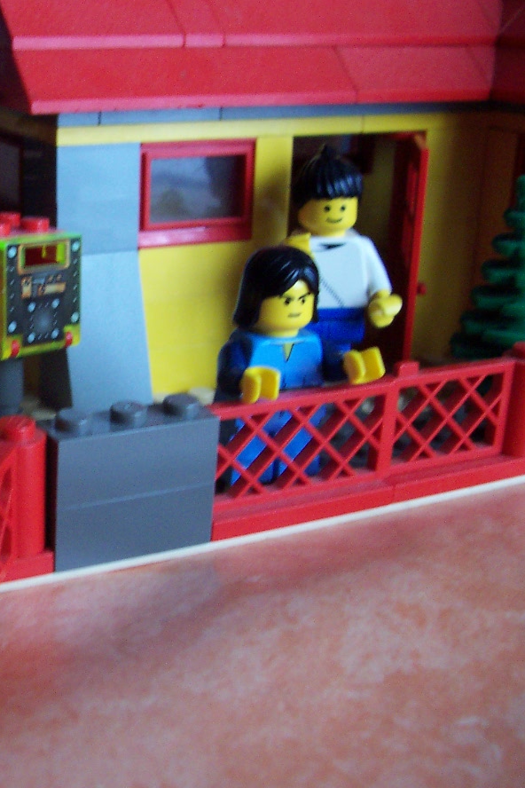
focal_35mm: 52
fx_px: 1137
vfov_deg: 38.2
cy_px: 392
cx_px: 14
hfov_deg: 24.9
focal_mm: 5.6
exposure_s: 1/20
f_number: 2.8
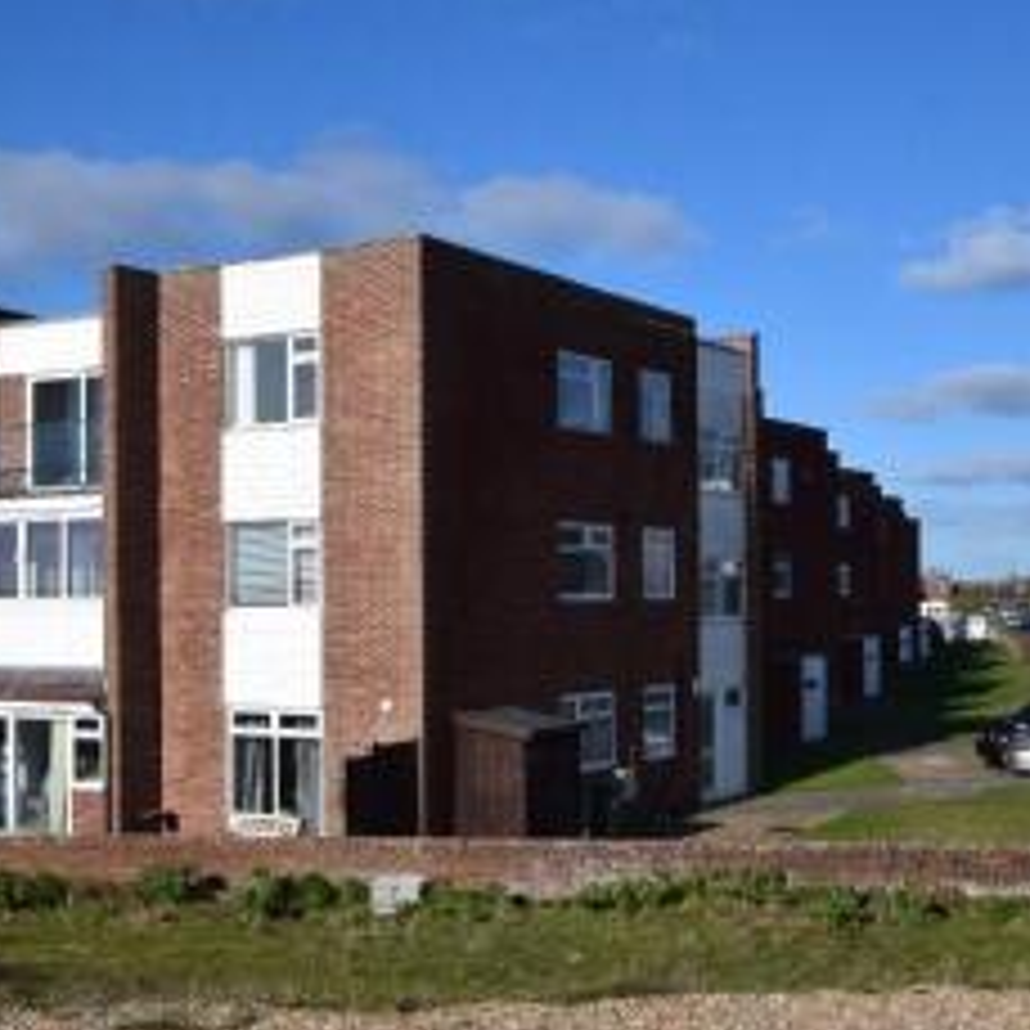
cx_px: 459
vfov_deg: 32.2
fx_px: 1784
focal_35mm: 53
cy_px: 555
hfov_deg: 32.2
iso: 320
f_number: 11
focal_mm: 20
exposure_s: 1/500
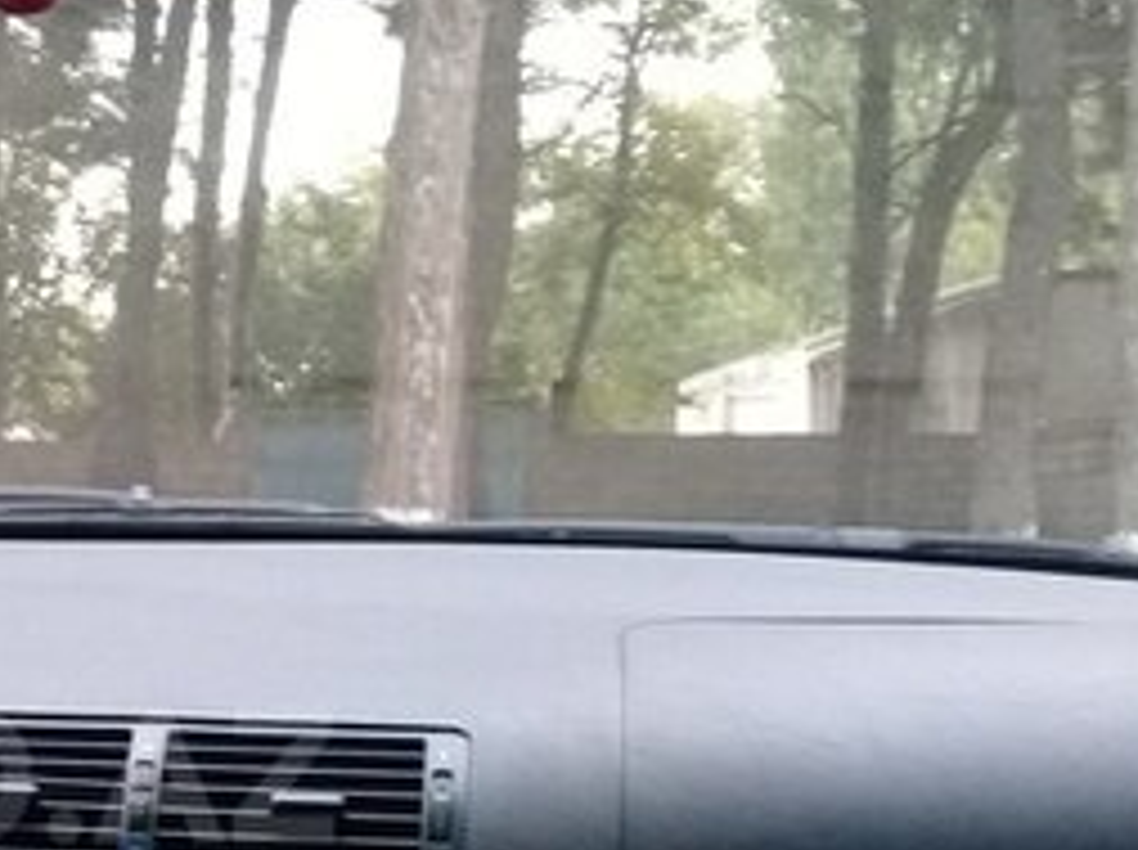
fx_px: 2659
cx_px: -126
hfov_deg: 22.7
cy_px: 776
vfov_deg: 17.9
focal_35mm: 81
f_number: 2.2
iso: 125
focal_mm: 3.3
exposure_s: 1/33
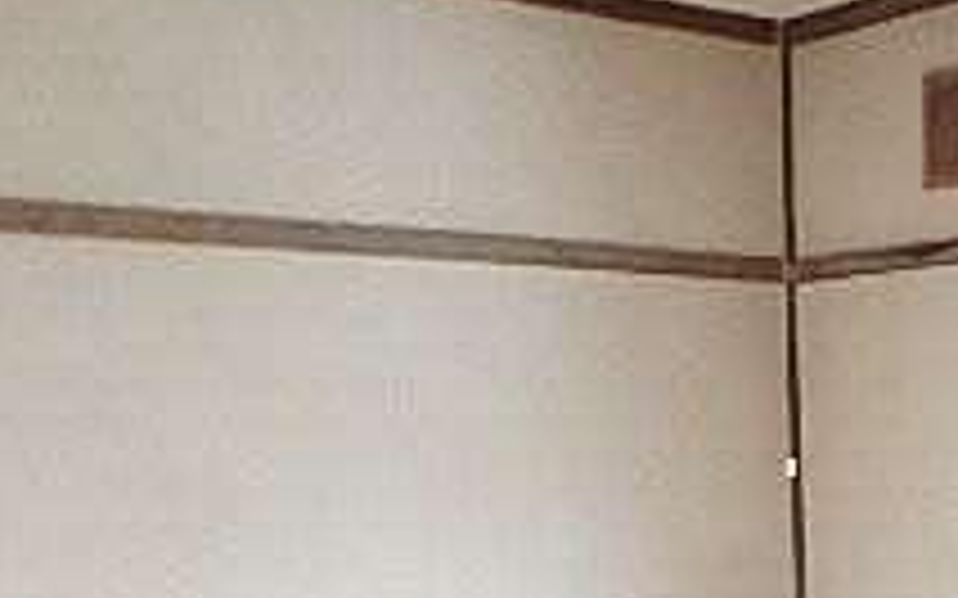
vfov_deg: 18.3
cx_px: 994
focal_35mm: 67
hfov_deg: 28.4
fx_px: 1749
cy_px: 737
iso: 800
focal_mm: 3.7
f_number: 3.5
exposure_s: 1/20
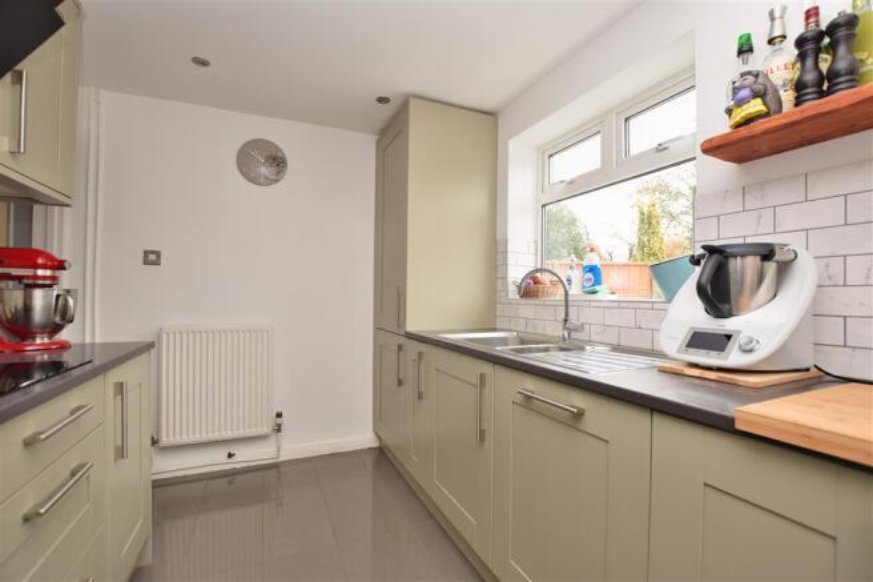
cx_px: 436
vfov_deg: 77.3
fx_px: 364
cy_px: 291
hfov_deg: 100.4
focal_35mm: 15
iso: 400
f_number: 5.6
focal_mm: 10
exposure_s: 1/80
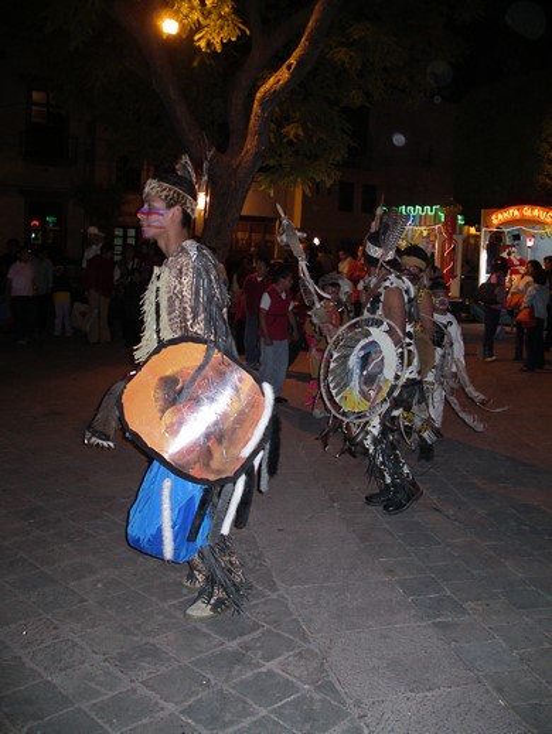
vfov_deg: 50.1
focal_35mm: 37
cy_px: 367
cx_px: 276
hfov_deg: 38.7
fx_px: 786
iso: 200
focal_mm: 7.8
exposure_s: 1/40
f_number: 2.8
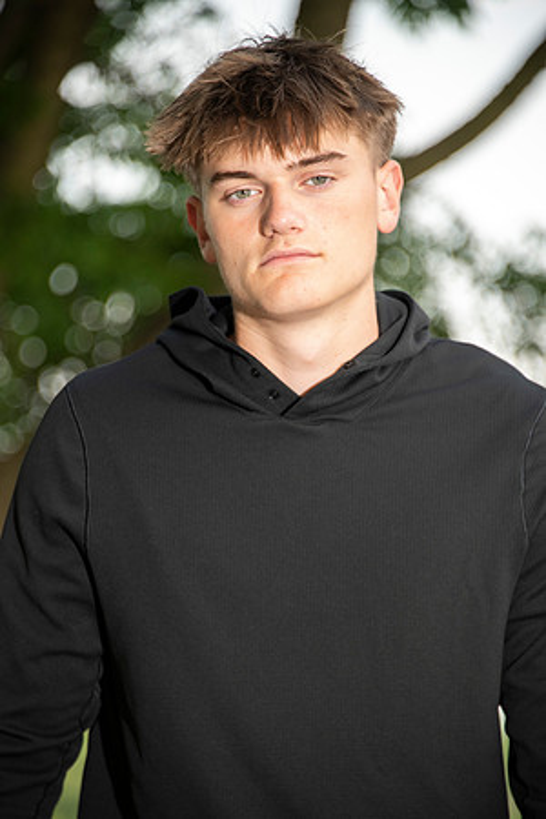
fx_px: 5687
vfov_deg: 8.2
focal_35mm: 250
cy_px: 410
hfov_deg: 5.5
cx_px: 273
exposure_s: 1/160
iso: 500
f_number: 5.6
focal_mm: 250
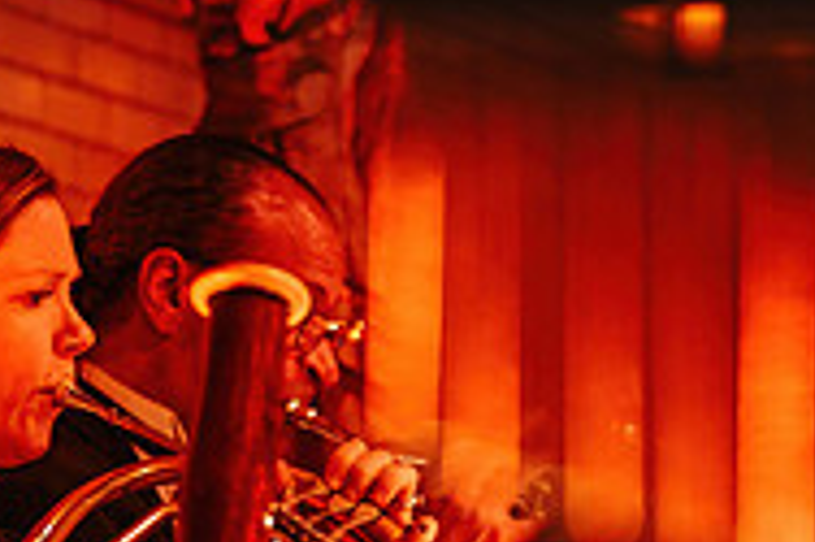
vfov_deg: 4.9
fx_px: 6378
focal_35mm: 282
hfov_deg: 7.3
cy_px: 544
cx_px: 490
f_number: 2.8
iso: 1000
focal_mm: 86
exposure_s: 1/80
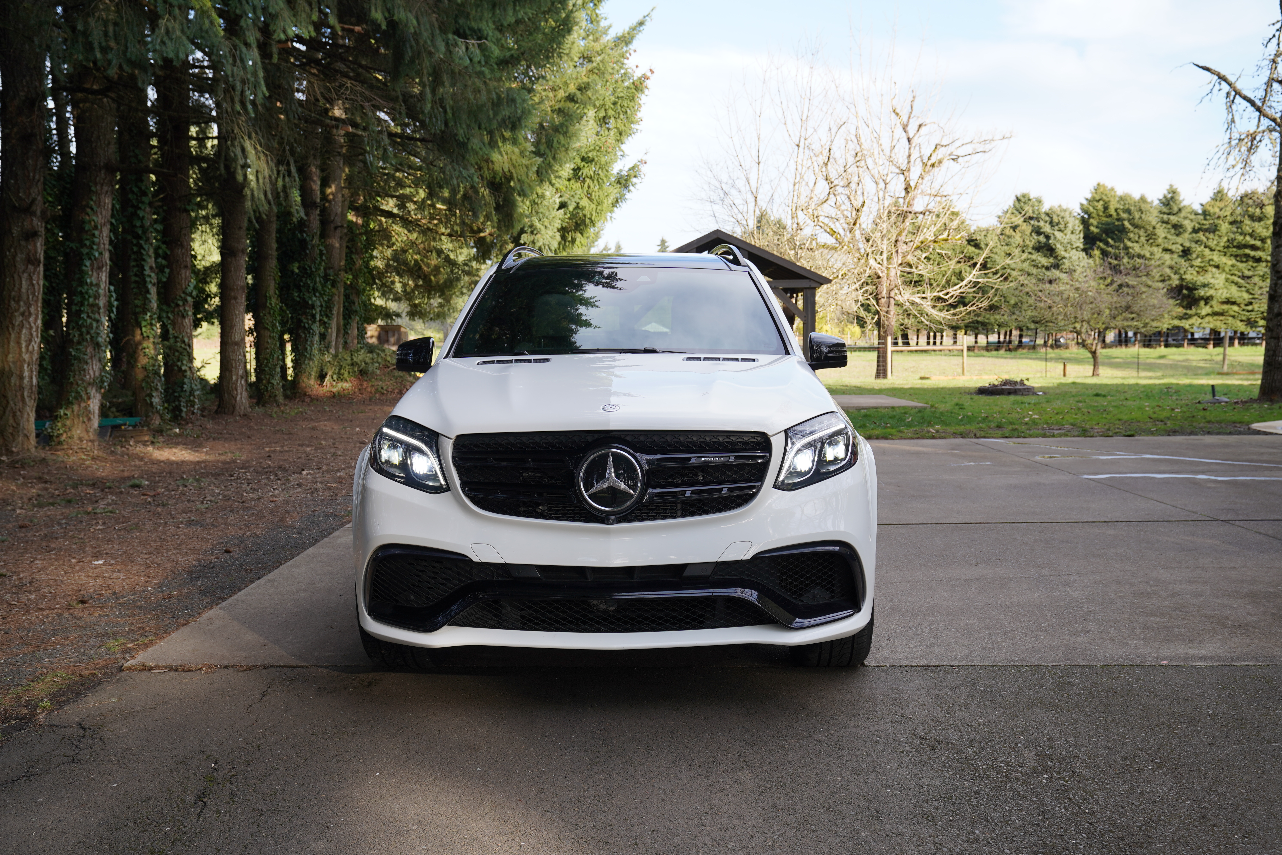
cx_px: 641
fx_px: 1175
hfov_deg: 57.2
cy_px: 428
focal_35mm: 33
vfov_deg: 40.0
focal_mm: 33
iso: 100
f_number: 5
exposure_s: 1/100
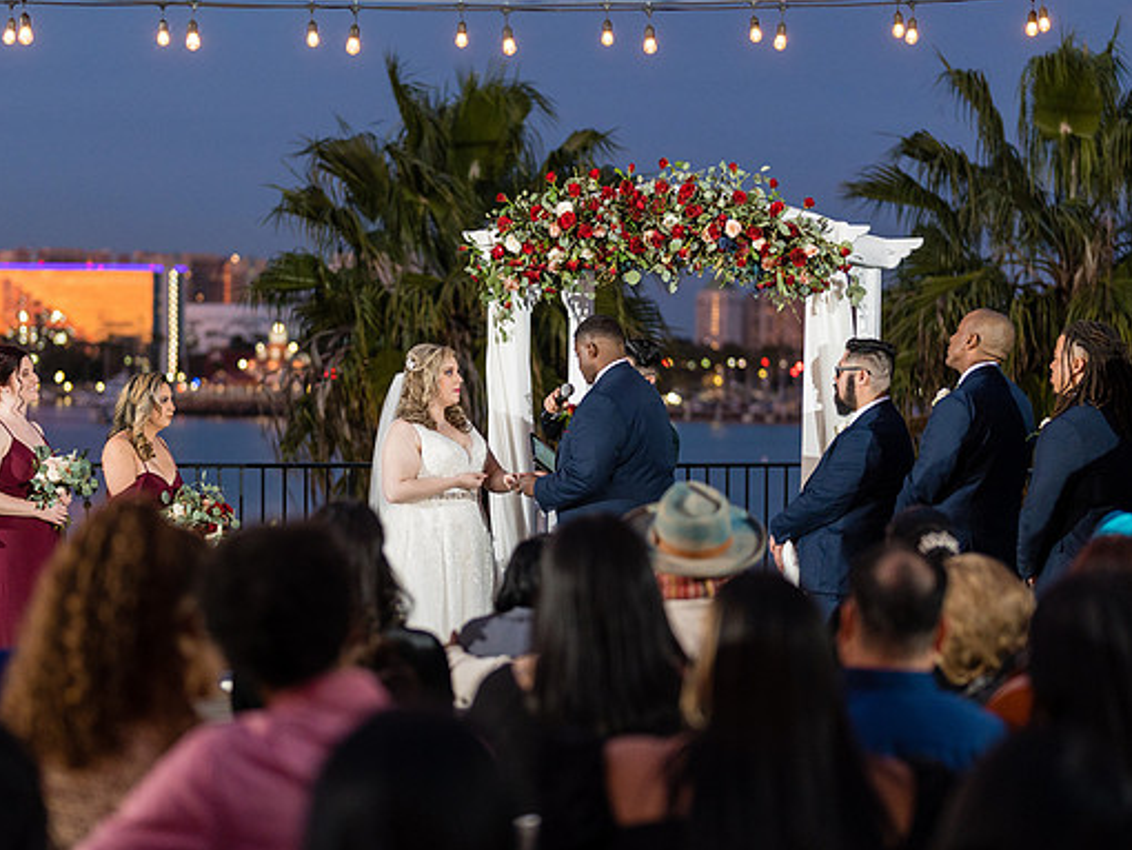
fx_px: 2683
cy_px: 427
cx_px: 493
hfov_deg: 23.8
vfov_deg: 18.0
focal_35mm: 82
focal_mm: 50
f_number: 1.2
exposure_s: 1/250
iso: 800
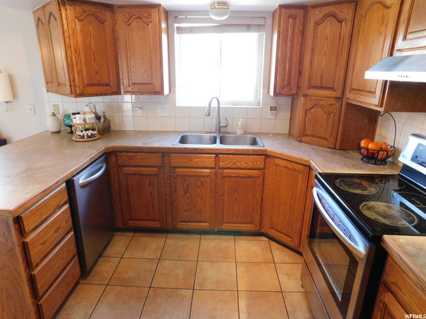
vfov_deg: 58.9
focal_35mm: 23
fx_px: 283
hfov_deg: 73.9
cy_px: 160
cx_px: 213
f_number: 3
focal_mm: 4
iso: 400
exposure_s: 1/40
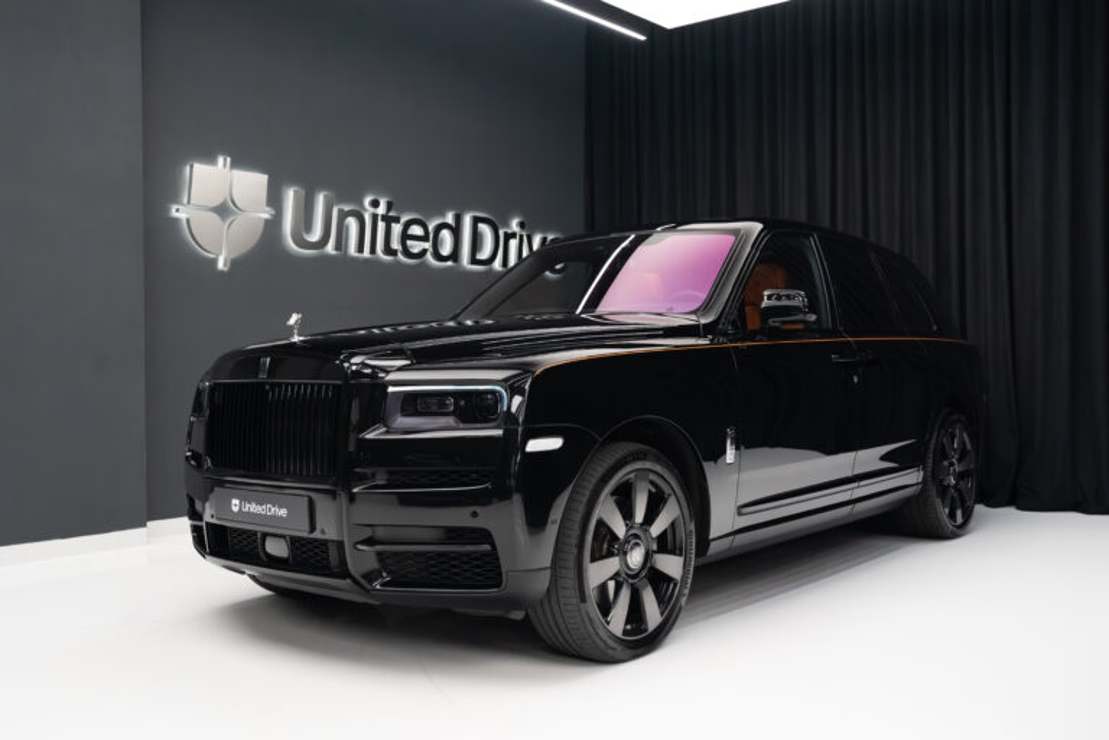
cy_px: 370
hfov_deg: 54.4
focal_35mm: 35
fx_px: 1078
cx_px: 554
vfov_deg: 37.9
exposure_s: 1/160
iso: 12800
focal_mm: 35
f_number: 5.6
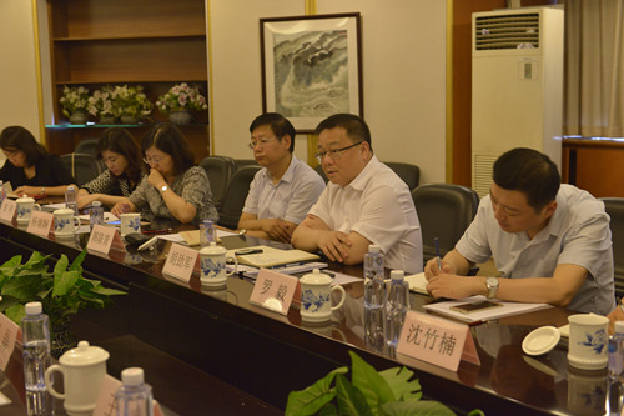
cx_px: 312
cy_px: 208
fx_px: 866
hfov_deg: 39.6
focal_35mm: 50
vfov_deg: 27.0
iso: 2500
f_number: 5
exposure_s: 1/100
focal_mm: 50
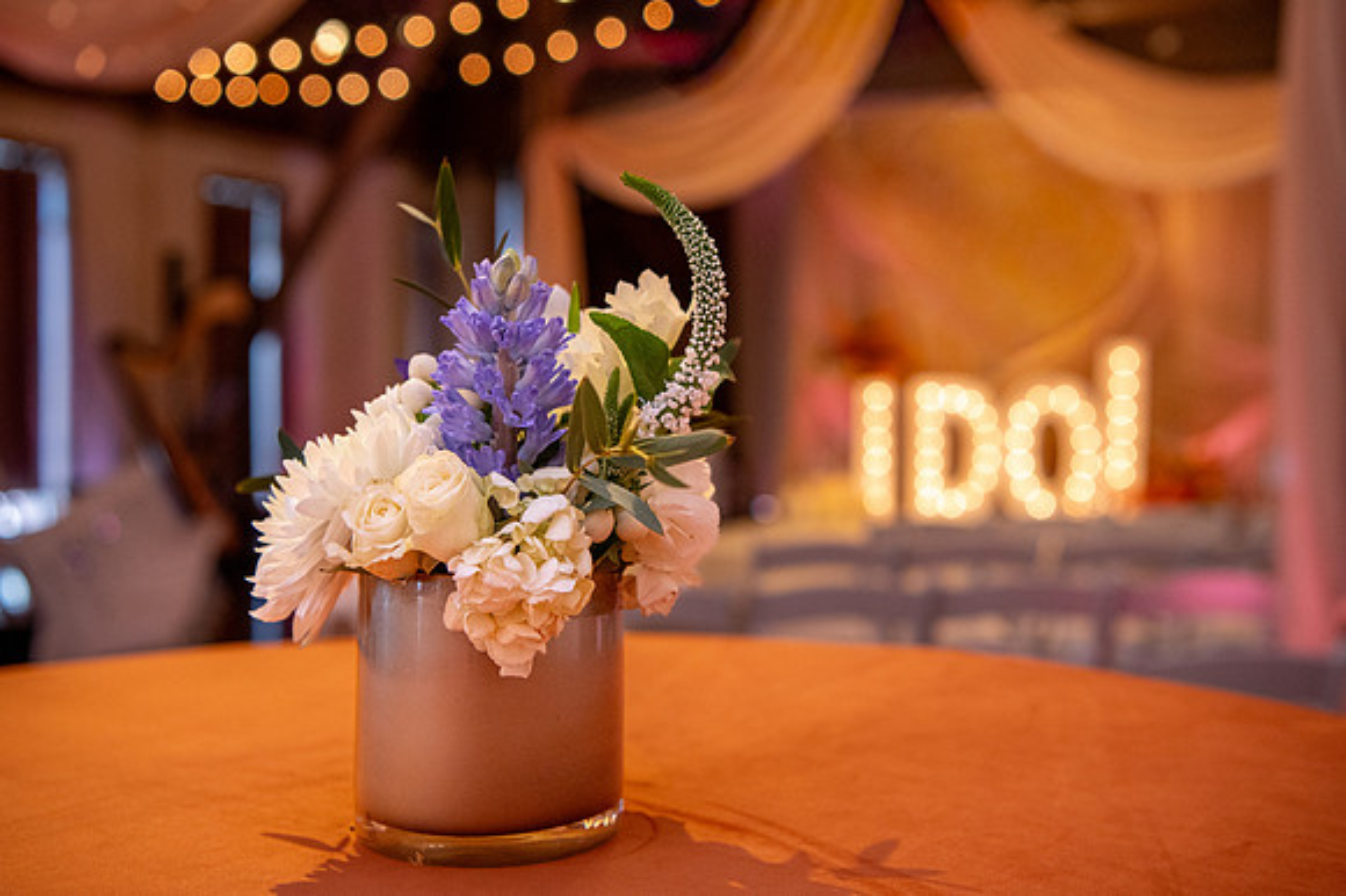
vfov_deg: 33.2
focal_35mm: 40
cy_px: 445
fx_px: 1503
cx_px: 669
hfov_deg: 48.3
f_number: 3.5
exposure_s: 1/250
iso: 3200
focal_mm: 36
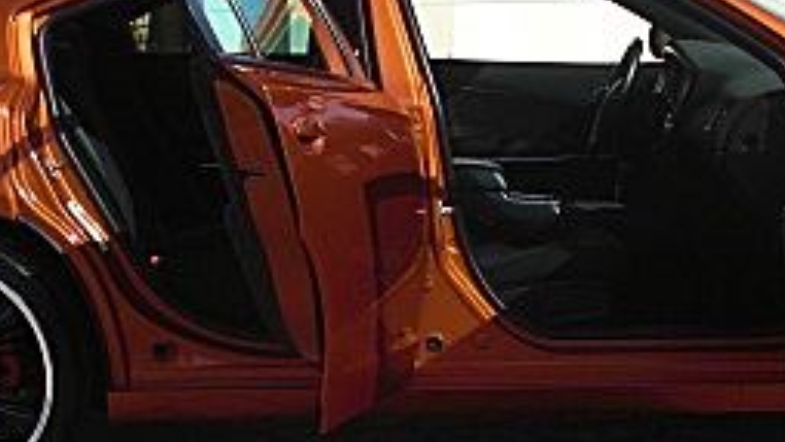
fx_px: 2061
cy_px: 352
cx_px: 454
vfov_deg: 12.2
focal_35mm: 99
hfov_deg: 21.5
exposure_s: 1/1000
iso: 50
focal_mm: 6.3
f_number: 2.8
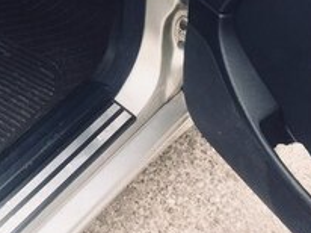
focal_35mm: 93
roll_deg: -2.1
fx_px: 835
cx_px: 9
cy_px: -123
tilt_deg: -31.2
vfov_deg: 14.7
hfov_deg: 20.5
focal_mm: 4.15
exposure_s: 1/140
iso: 32
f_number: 2.2
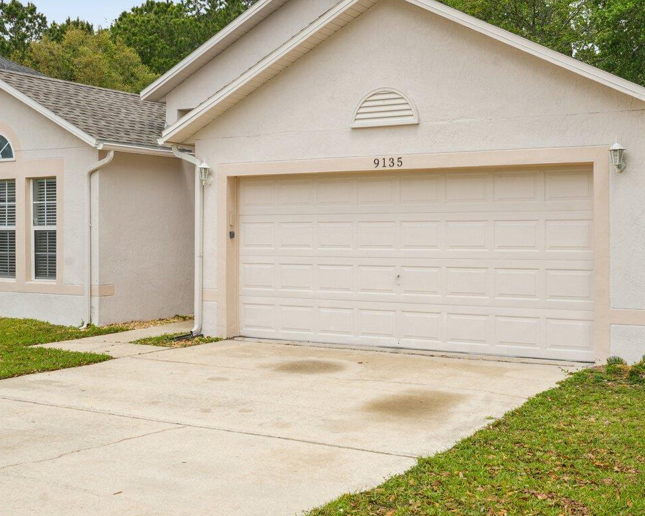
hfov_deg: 41.0
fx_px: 859
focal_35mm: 45
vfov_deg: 33.4
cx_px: 383
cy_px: 259
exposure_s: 1/50
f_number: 13
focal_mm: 22.5
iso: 100
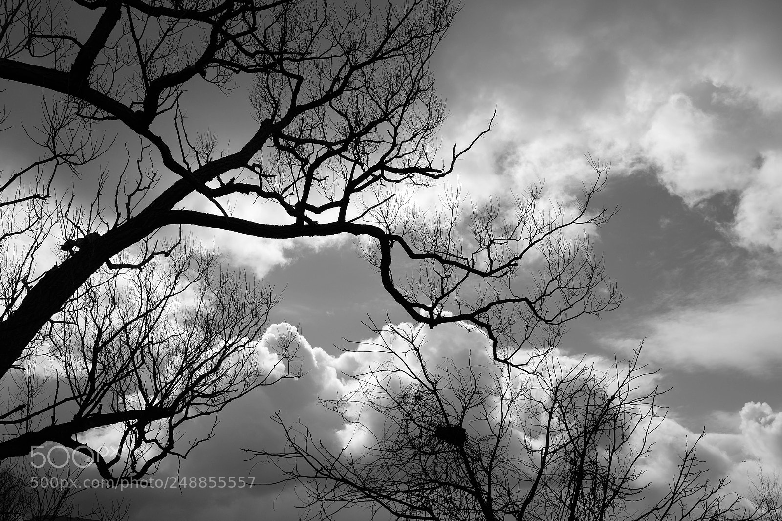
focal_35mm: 33
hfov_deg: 57.2
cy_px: 260
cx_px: 391
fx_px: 717
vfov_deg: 40.0
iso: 200
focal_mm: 22.2
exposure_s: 1/1500
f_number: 8
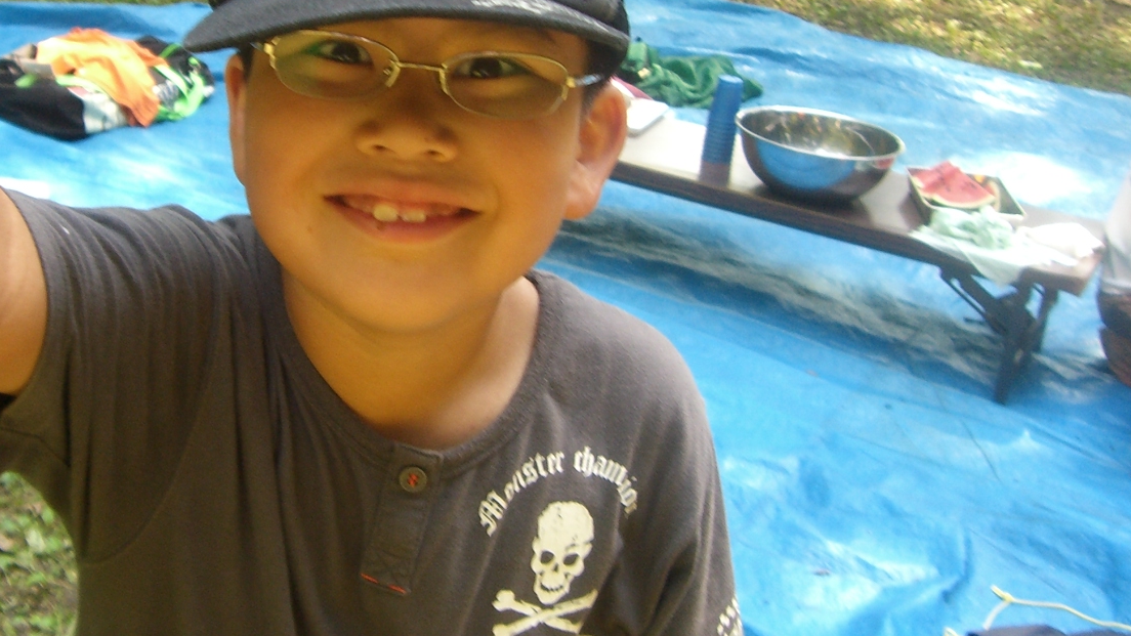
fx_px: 1799
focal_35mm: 60
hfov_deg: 34.7
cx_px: 422
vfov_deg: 20.0
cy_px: 202
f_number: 2.7
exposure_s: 1/125
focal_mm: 6.2
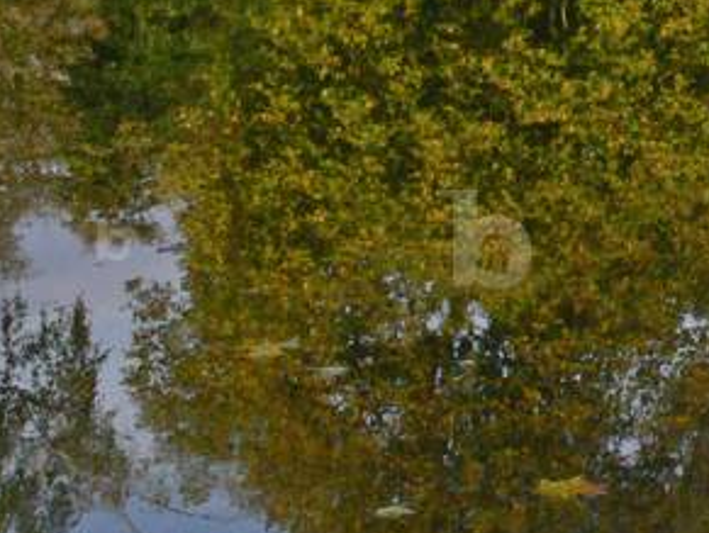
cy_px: -246
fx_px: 2522
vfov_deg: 11.6
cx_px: 989
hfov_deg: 15.1
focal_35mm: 123
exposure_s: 1/125
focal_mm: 7.4
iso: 200
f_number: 9
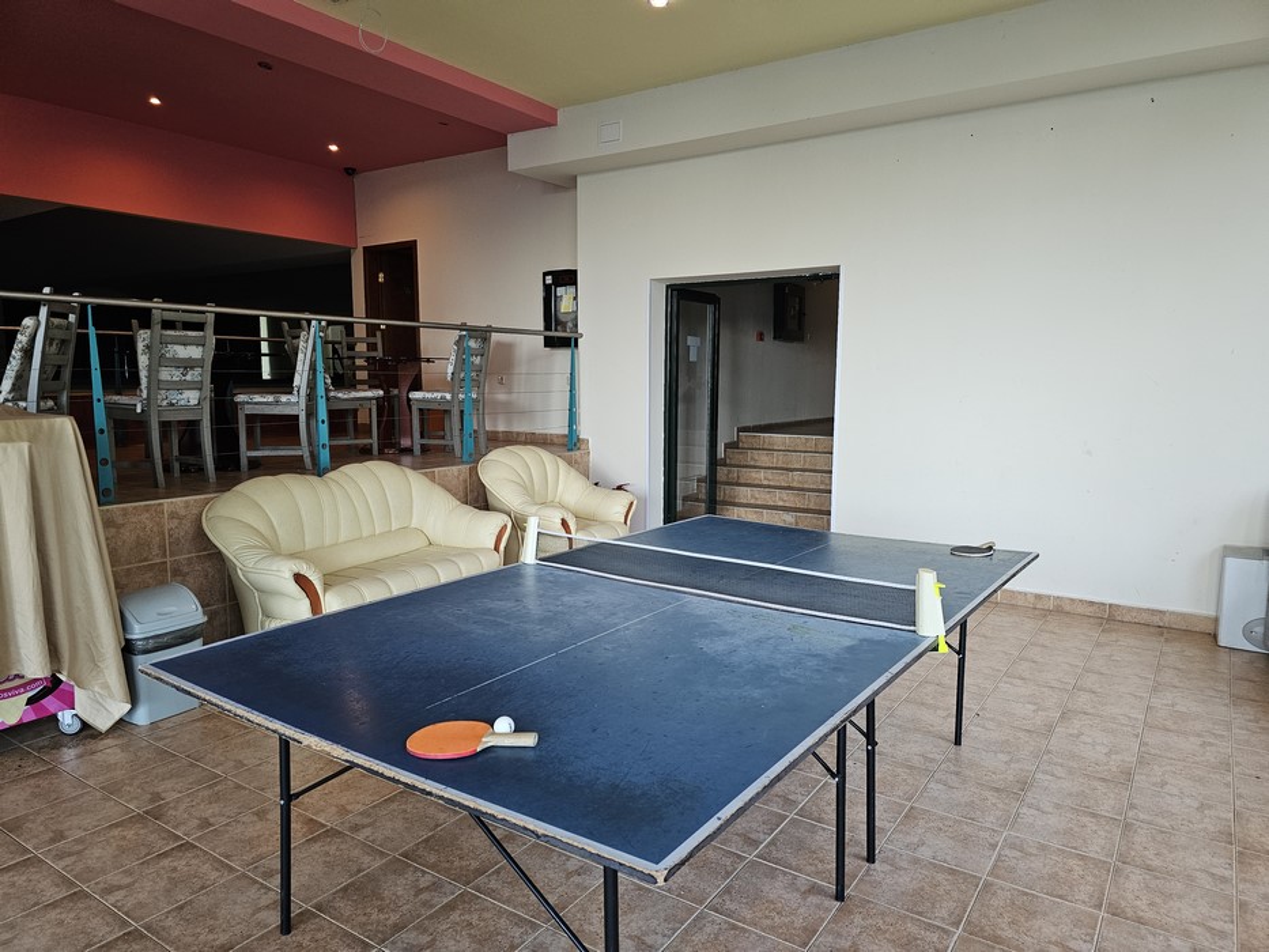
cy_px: 476
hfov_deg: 73.9
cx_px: 634
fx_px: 843
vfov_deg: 58.9
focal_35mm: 23
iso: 250
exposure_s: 1/100
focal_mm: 6.3
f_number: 1.7
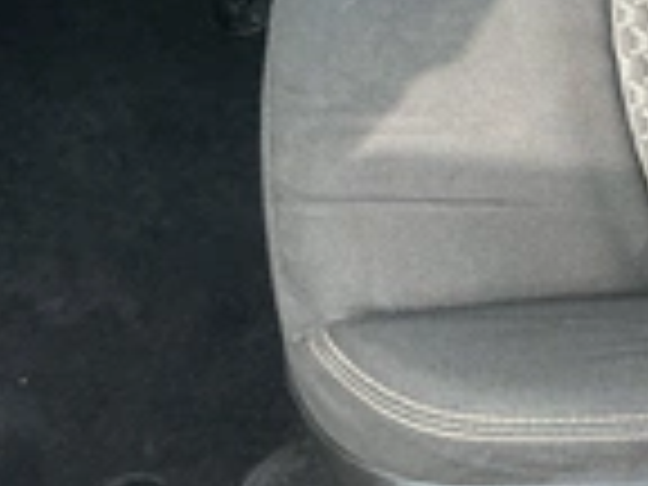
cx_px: 810
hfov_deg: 22.7
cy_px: 18
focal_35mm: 78
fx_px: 1460
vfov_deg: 18.5
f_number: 1.8
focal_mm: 3
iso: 40
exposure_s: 1/122
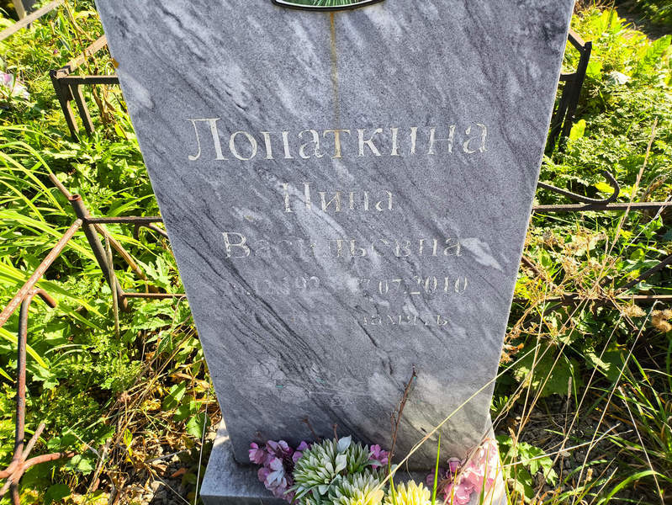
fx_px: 486
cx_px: 336
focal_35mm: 25
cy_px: 252
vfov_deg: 54.9
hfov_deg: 69.4
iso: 50
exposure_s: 1/373
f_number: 1.7
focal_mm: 4.71
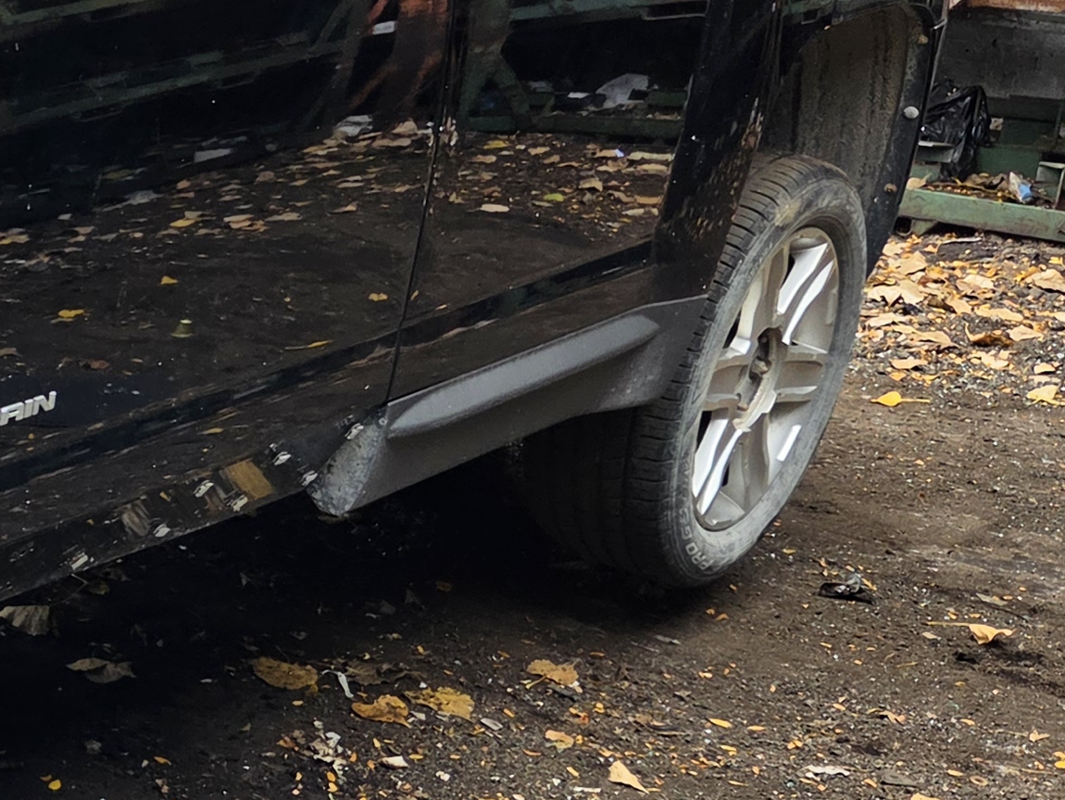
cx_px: -541
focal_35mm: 80
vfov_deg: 18.4
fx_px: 2462
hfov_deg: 20.7
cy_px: 299
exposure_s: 1/359
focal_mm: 5.4
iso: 50
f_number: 1.8
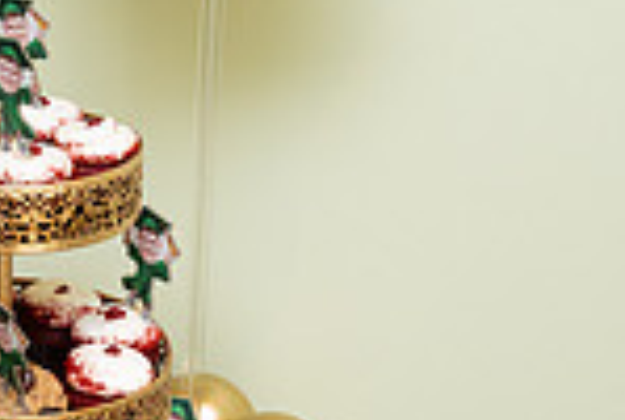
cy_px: 183
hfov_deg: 17.1
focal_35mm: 103
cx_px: -407
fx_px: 1792
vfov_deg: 13.3
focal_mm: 26.5
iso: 800
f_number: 5.6
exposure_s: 1/60
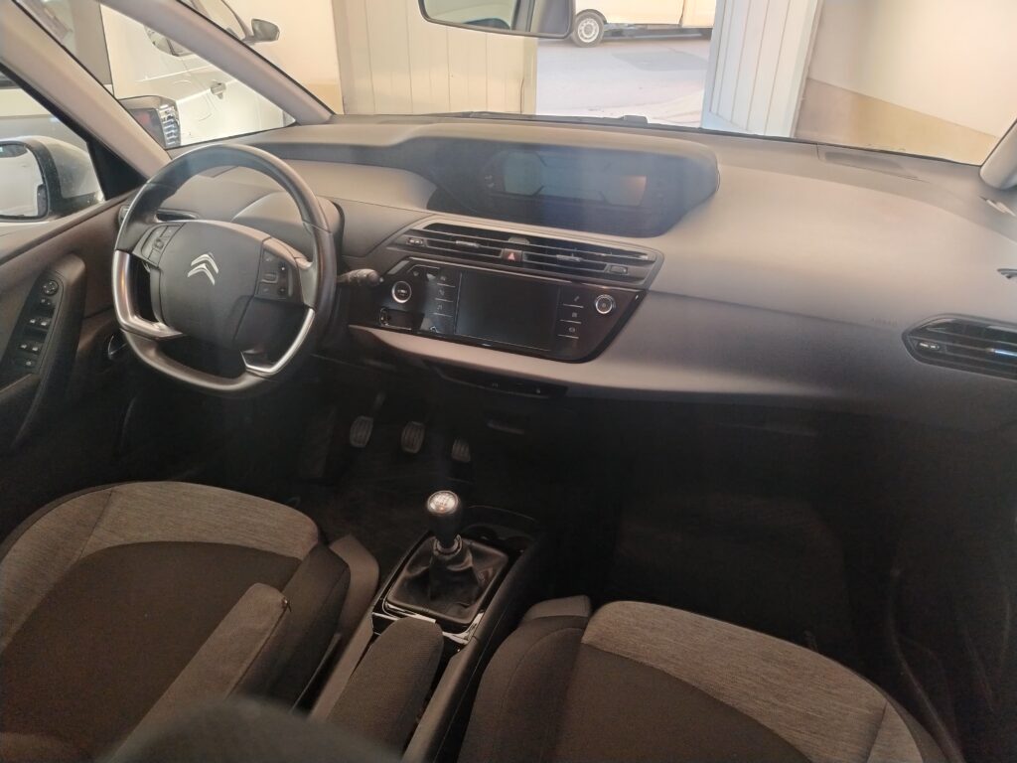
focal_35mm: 24
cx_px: 508
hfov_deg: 71.6
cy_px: 382
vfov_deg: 56.8
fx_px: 705
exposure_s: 1/33.3
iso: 816
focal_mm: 5.25
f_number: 1.75
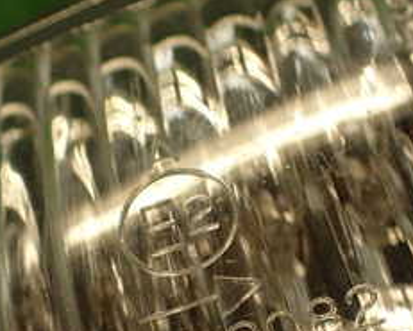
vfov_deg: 19.9
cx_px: 259
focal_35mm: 76
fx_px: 929
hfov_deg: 25.0
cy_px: 270
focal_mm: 5.4
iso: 160
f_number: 2.3
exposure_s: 1/60
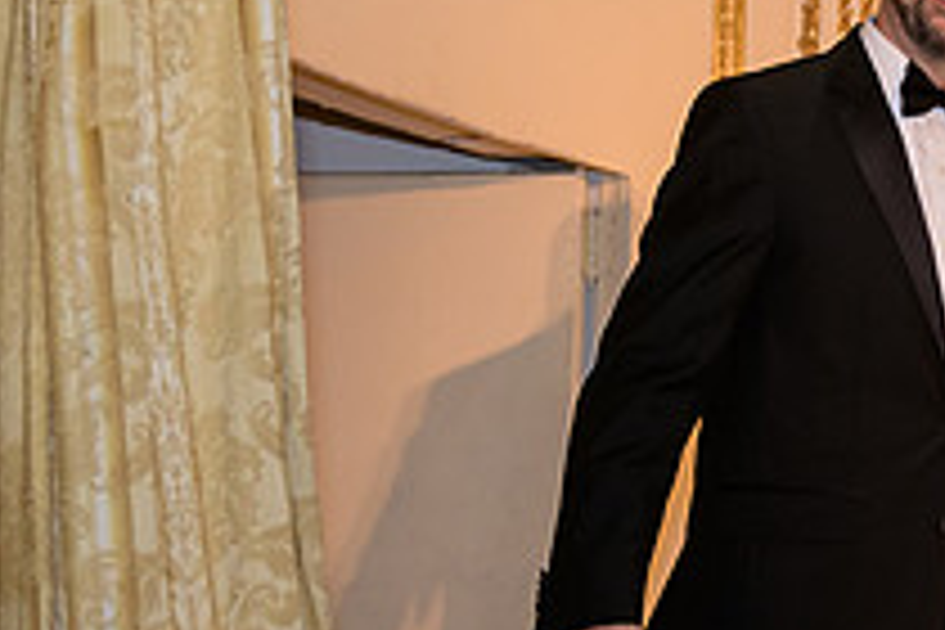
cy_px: 195
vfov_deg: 13.8
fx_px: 2599
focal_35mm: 99
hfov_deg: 18.8
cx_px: 1289
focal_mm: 32
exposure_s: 1/100
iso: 1600
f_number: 3.2
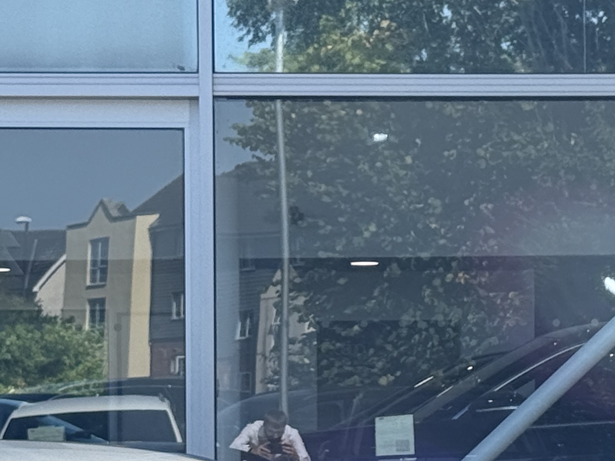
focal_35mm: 175
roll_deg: +0.4
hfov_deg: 11.3
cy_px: 438
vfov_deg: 8.4
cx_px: 445
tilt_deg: +0.5
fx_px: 3108
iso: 100
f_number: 1.78
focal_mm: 6.76
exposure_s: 1/2762
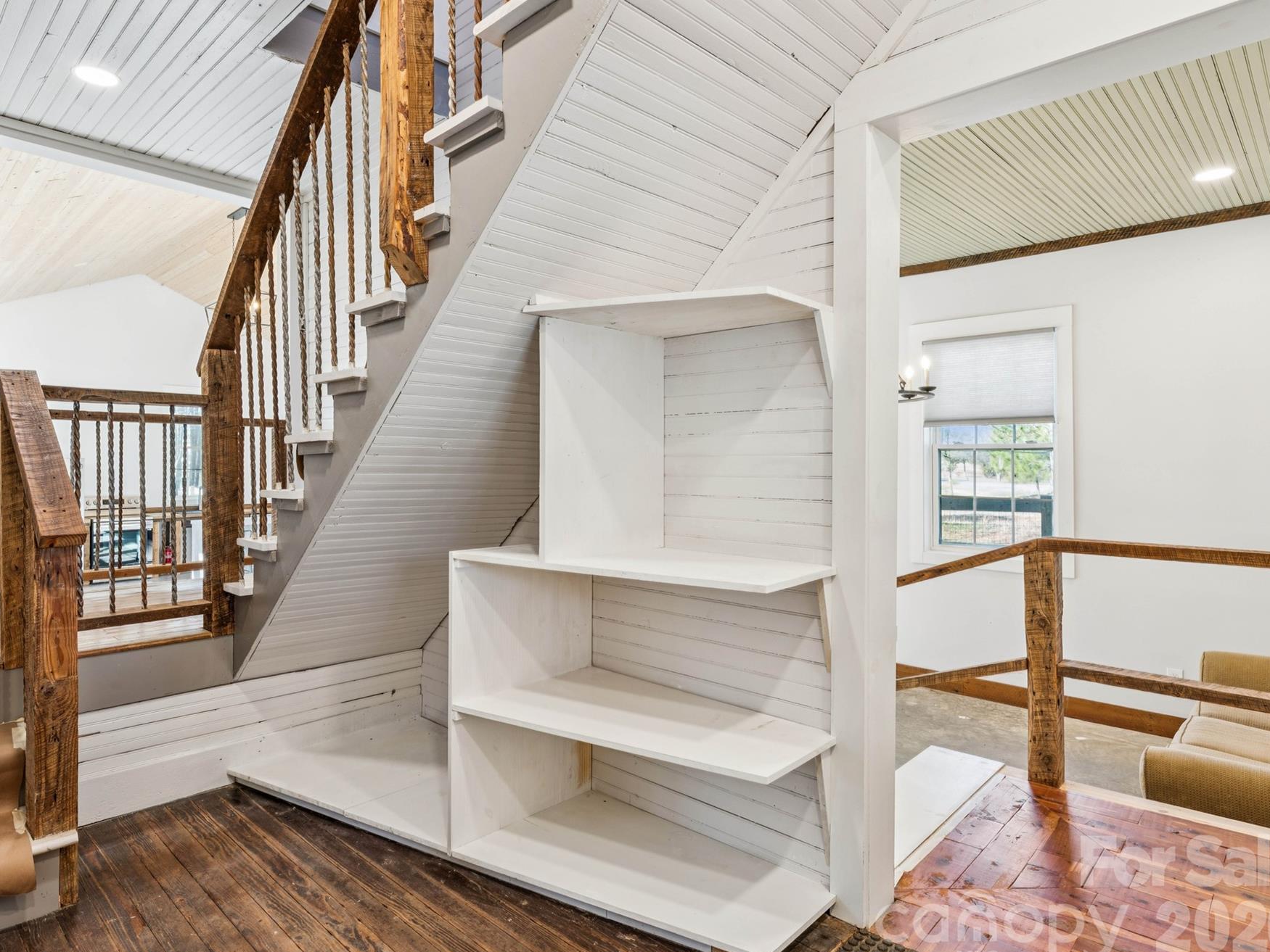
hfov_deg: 84.7
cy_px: 483
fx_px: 694
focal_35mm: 19
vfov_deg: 69.0
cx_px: 569
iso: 100
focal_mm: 16.8
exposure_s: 1/1.25
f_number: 11
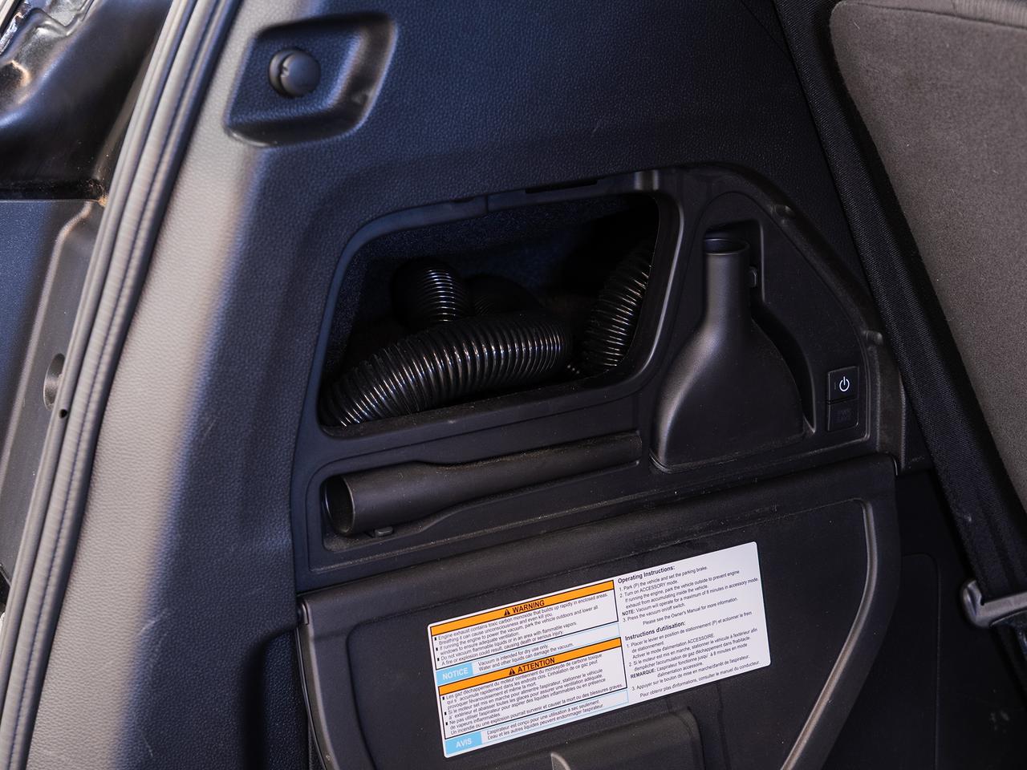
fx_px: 2253
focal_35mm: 76
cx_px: 503
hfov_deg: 25.7
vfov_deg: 19.4
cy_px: 451
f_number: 5.6
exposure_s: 1.6
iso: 100
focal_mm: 59.9
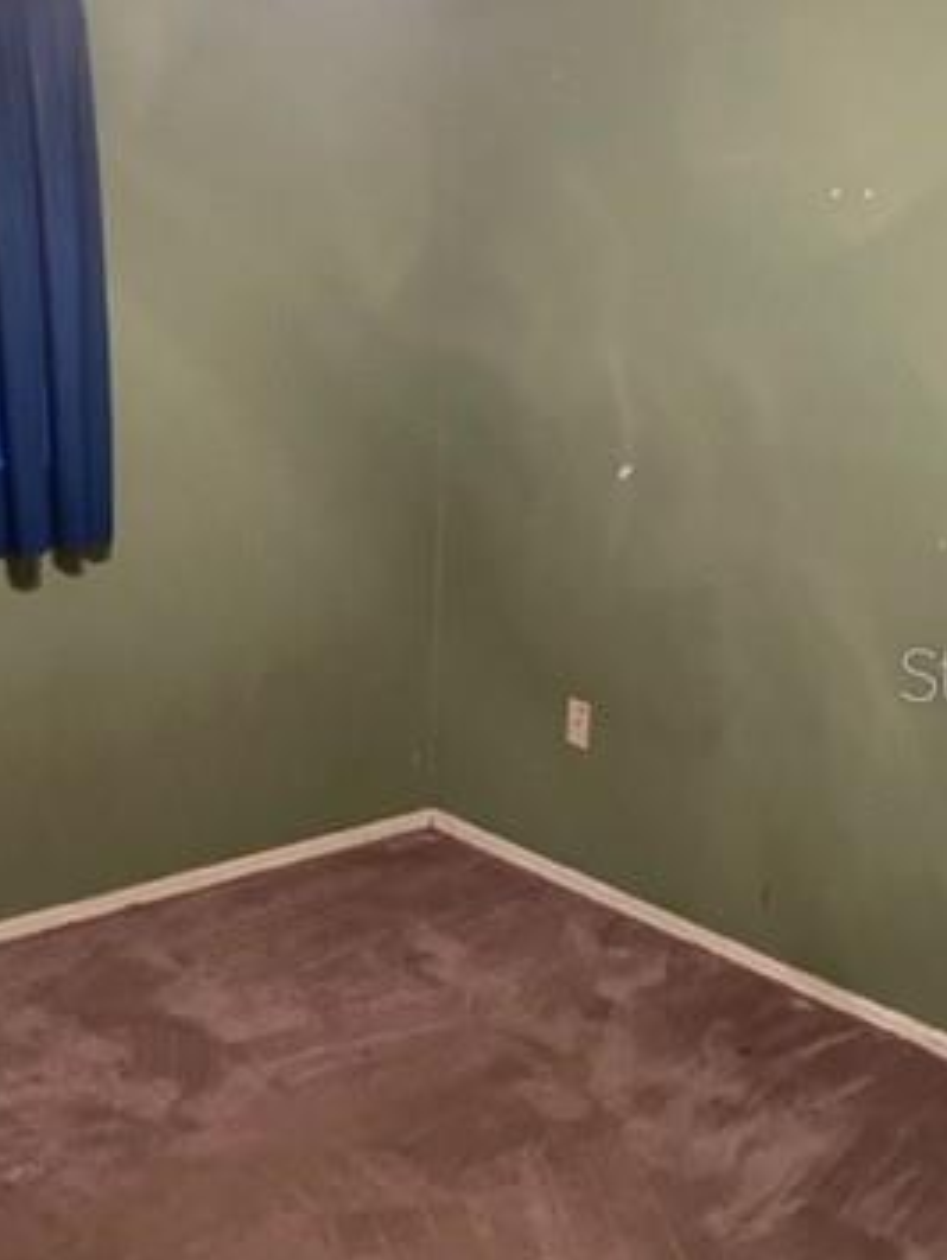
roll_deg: +0.2
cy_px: 673
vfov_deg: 40.4
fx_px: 1712
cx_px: 381
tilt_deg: -12.6
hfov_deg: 30.8
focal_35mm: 47
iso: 500
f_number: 1.6
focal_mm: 4.2
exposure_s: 1/40
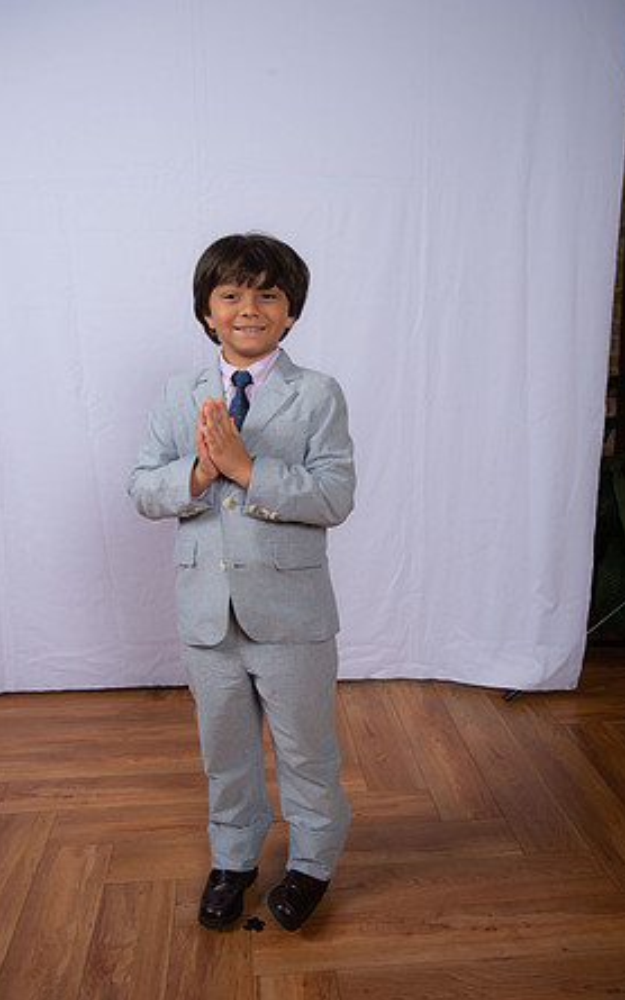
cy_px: 501
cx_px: 329
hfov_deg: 36.3
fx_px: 954
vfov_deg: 55.3
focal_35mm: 35
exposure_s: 1/160
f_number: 8
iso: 250
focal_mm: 34
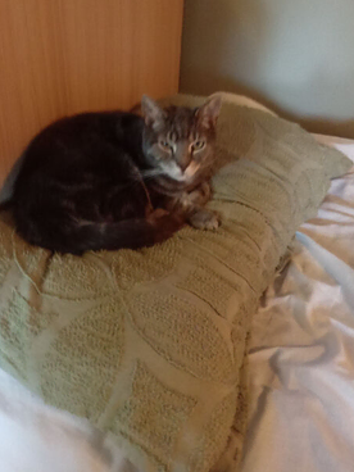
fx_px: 436
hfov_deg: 44.0
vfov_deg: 56.2
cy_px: 180
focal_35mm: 32
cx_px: 143
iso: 1601
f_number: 1.8
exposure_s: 1/16.7
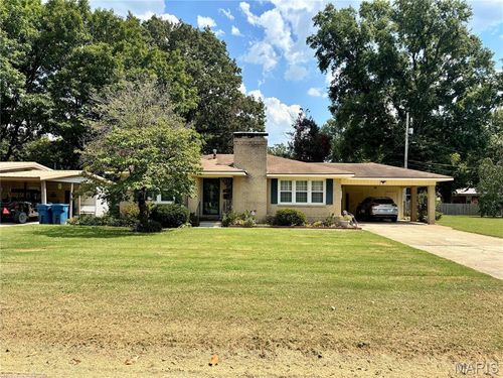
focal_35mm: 26
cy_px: 189
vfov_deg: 53.1
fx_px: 378
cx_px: 252
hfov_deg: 67.3
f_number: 1.6
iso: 50
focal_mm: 5.96
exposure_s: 1/2571
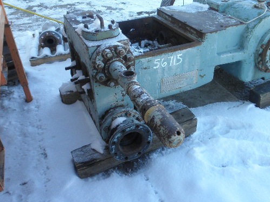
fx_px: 281
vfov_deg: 39.4
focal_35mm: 36
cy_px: 80
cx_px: 156
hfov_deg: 51.2
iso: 64
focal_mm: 5
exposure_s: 1/125
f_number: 3
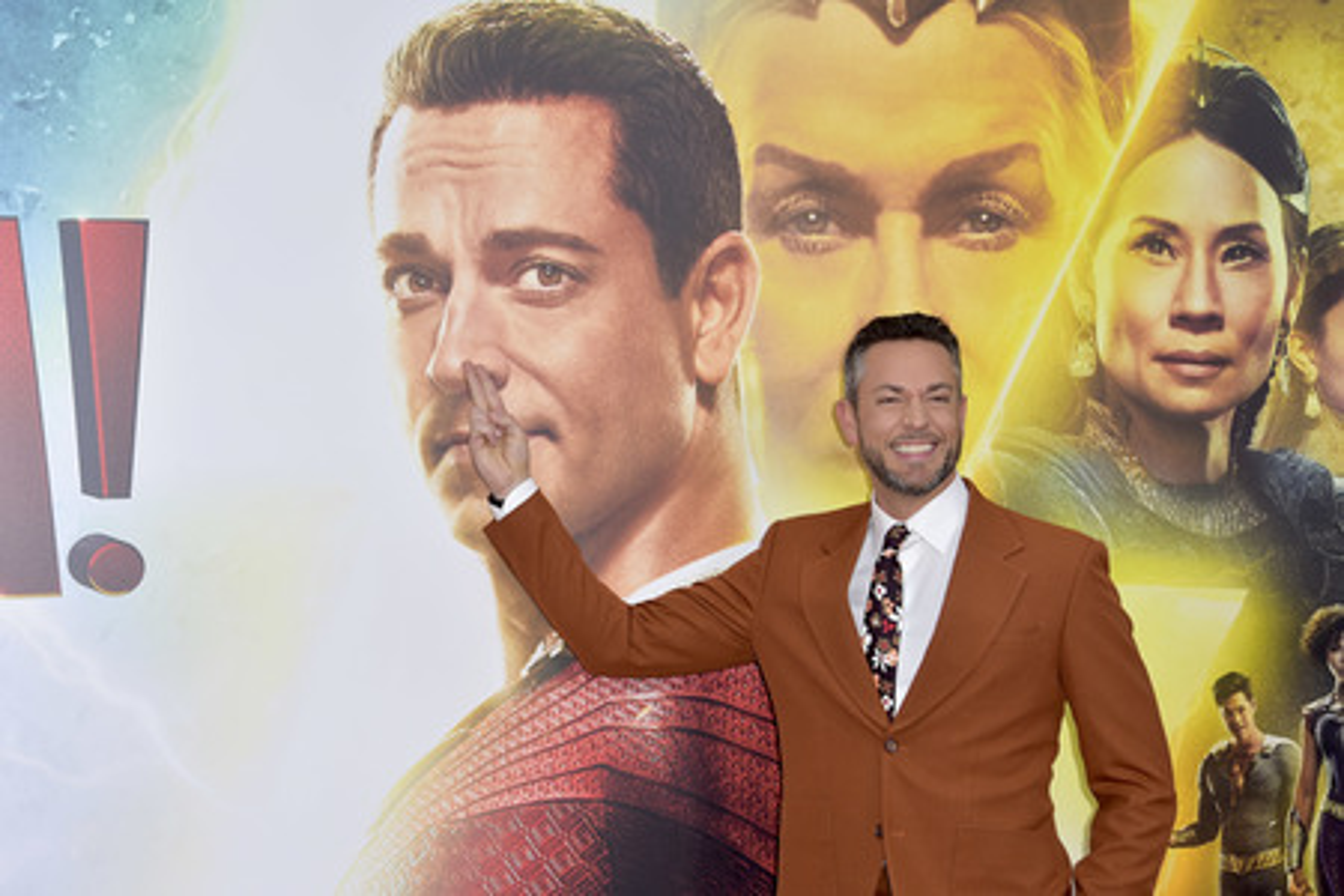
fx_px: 2912
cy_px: 448
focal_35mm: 78
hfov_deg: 26.0
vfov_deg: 17.5
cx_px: 672
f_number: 6.3
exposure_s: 1/250
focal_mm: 78
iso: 500
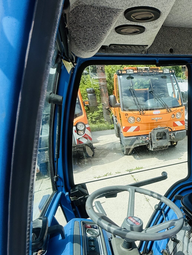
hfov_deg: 47.7
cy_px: 156
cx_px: 172
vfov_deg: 66.5
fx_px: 192
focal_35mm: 26
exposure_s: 1/1125
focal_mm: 2.22
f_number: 2.2
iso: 50
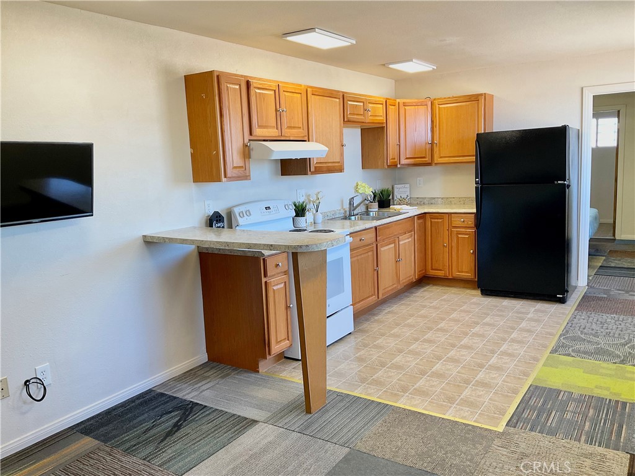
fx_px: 532
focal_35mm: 29
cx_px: 318
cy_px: 238
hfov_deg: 61.7
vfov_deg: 48.2
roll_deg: +1.3
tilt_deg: -8.6
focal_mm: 3
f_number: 1.8
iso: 40
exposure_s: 1/60
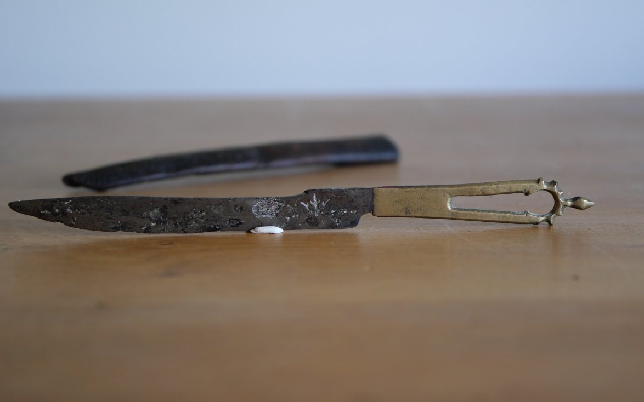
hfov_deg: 31.5
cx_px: 326
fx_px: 1141
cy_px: 225
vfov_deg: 20.0
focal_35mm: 65
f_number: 2.8
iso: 800
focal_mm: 30
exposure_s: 1/60
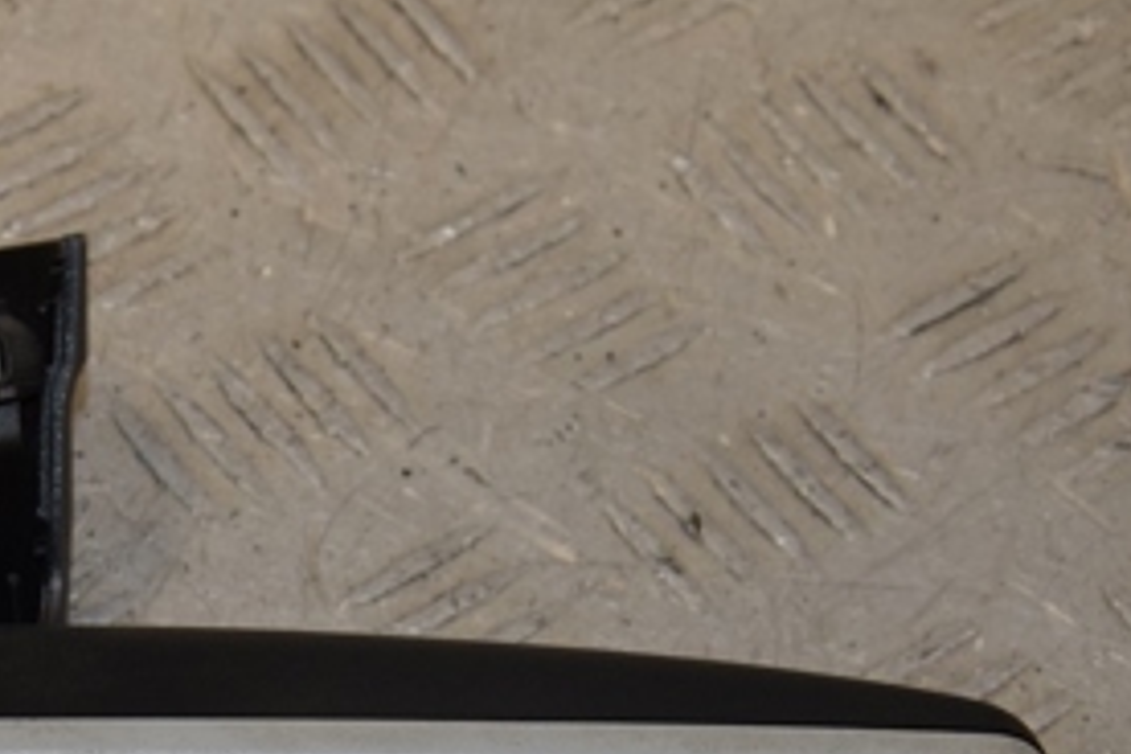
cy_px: 799
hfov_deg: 11.2
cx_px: -94
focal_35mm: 181
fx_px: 5686
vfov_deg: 7.5
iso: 800
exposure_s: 1/200
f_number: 10
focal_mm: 52
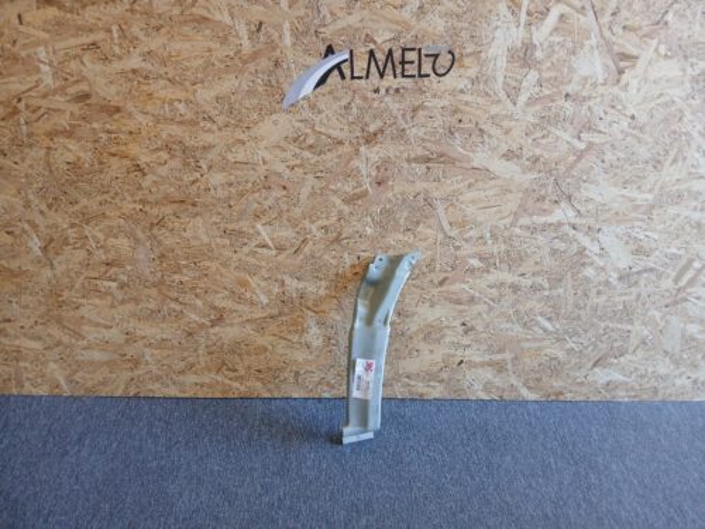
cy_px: 264
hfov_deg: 67.3
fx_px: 530
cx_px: 352
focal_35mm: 26
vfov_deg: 53.1
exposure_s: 1/50
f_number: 1.8
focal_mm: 3.98
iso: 160
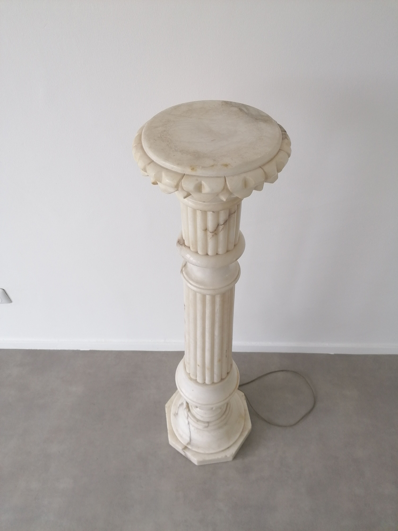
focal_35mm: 27
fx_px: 414
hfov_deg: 51.4
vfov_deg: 65.3
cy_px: 266
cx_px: 199
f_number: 1.8
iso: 100
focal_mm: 4.75
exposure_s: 1/50
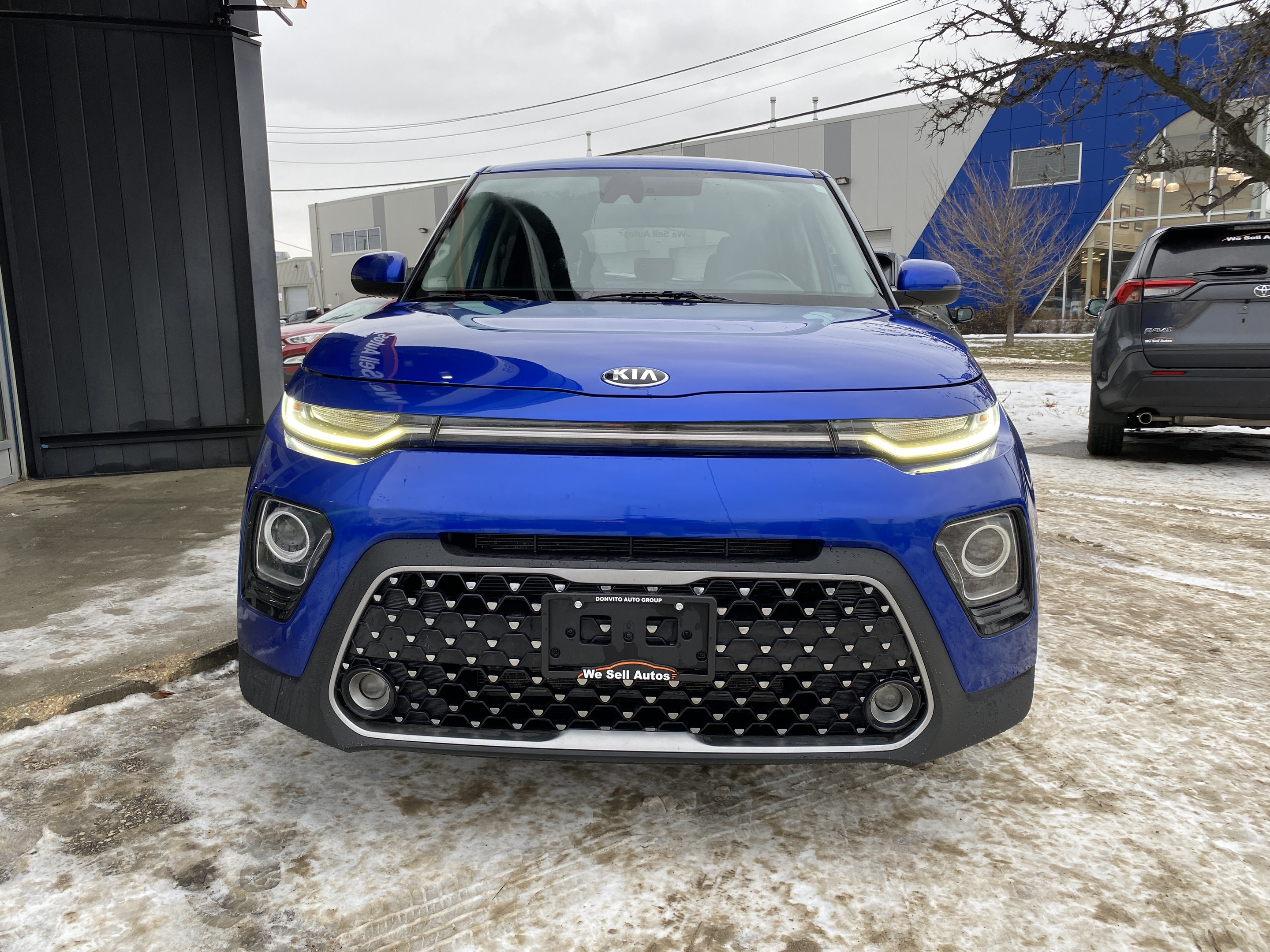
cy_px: 476
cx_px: 635
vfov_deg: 53.1
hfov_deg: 67.3
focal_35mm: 26
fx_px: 954
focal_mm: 4.25
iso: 50
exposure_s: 1/121
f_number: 1.8
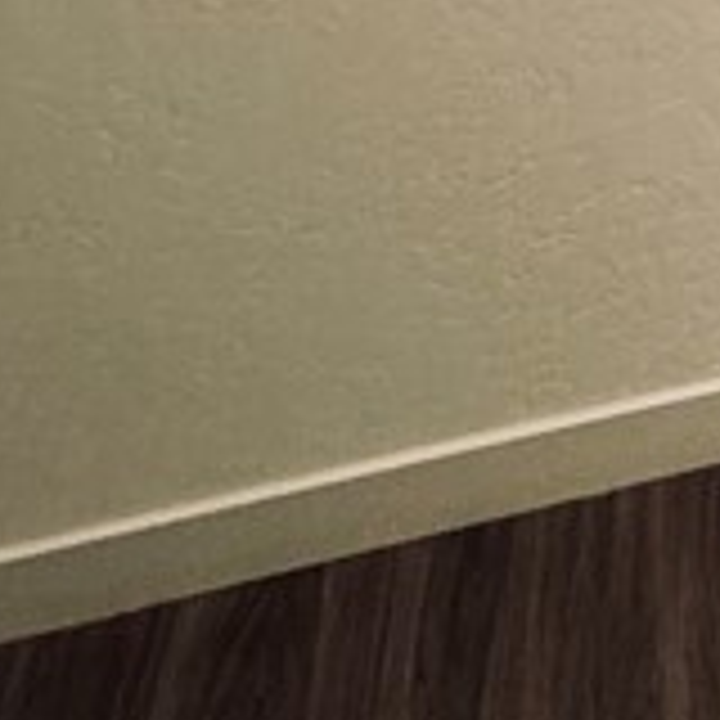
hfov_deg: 17.7
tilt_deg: -15.9
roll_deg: -0.1
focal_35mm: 79
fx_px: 1859
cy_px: -616
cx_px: 1296
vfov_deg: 17.4
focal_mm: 2.22
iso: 250
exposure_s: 1/60
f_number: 2.2
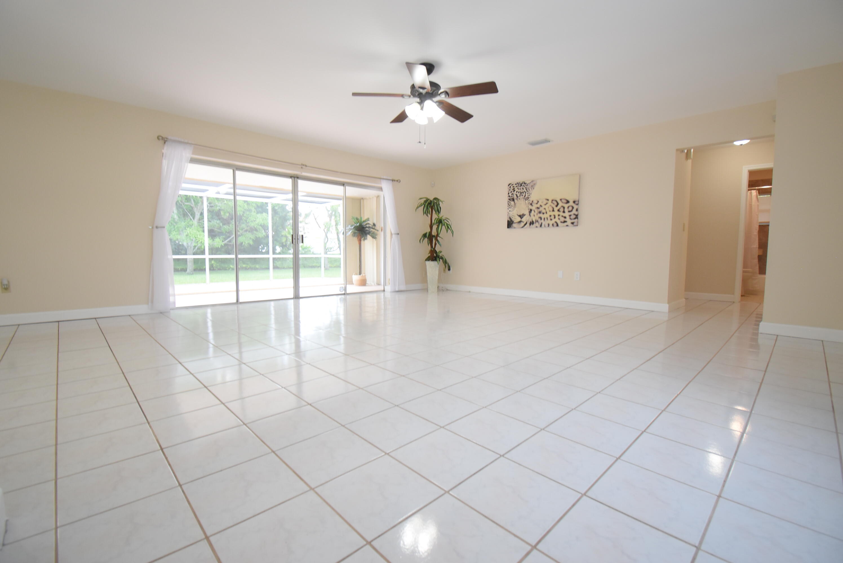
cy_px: 282
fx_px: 352
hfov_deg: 100.3
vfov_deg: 77.4
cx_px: 422
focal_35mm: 15
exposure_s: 1/60
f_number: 4.5
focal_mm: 10
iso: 800
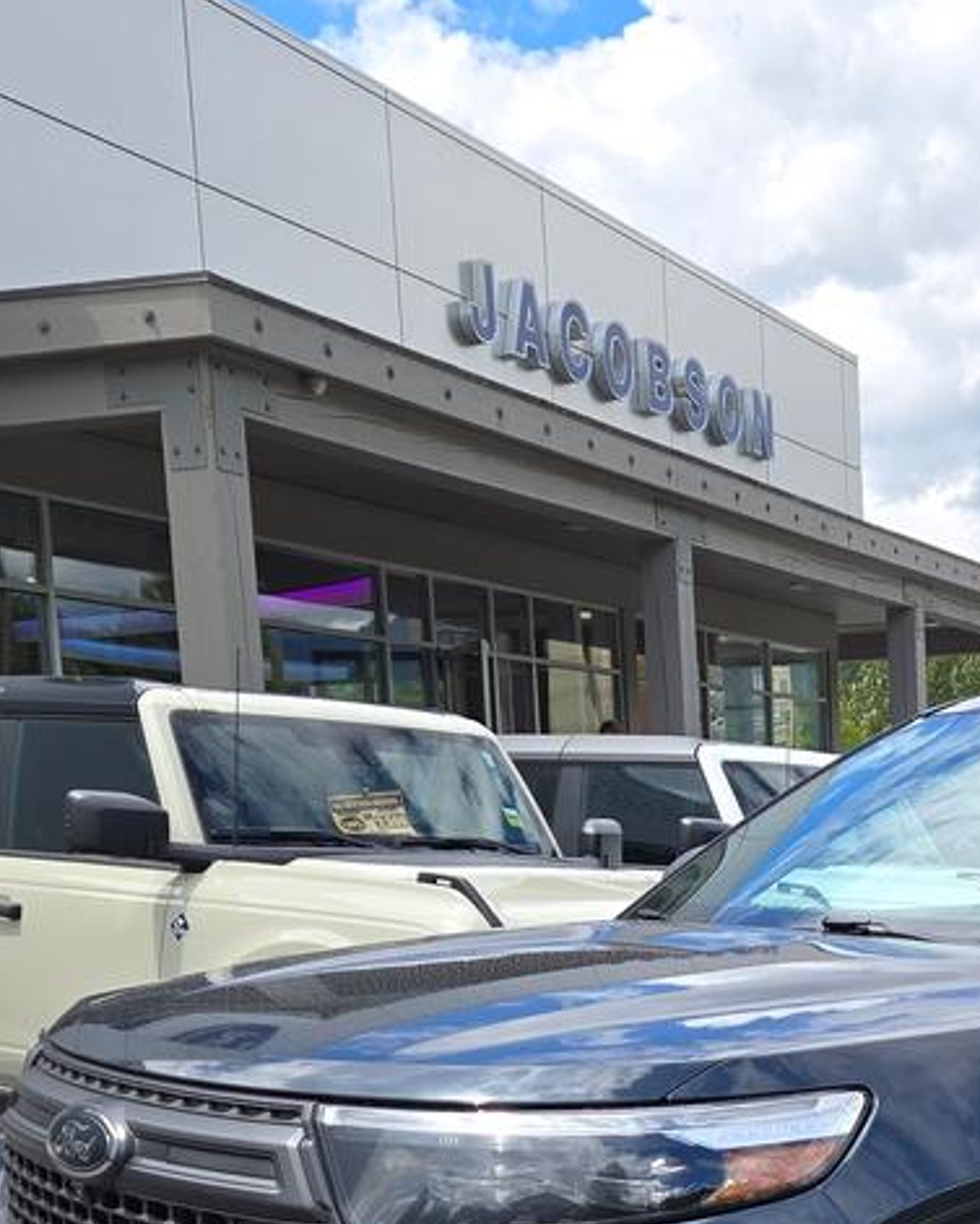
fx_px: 2211
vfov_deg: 29.9
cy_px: 1055
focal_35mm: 61
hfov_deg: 23.9
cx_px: 977
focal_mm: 5.4
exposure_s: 1/1105
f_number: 1.8
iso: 25
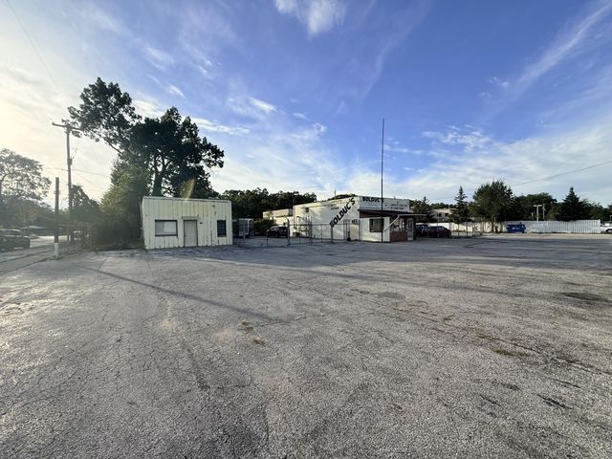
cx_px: 306
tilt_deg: -0.4
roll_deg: +0.9
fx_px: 248
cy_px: 230
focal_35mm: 14
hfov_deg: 102.1
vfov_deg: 85.7
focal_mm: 2.22
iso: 50
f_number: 2.2
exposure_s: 1/1399
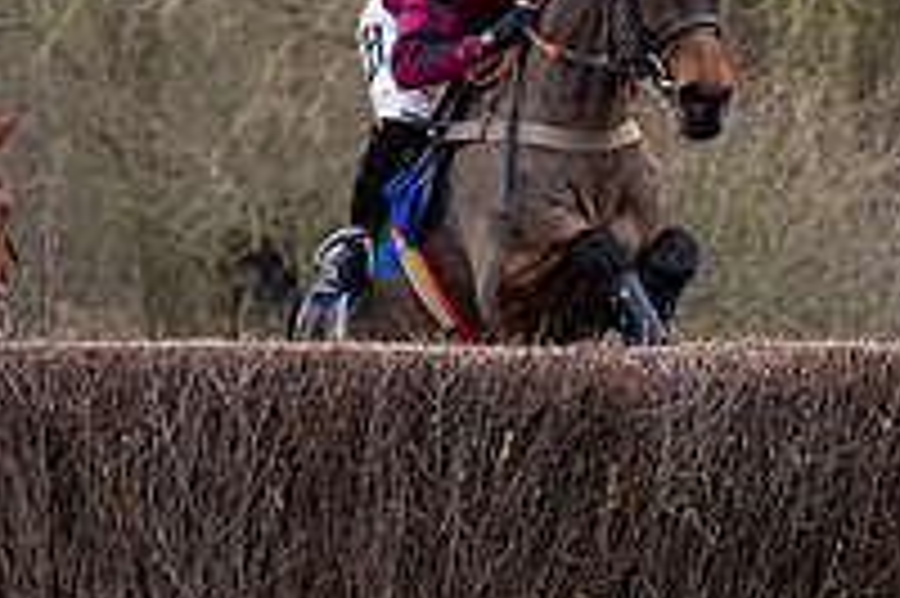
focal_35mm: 493
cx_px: -243
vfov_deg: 2.8
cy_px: 180
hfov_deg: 4.2
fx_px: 12315
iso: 800
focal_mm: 98
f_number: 4
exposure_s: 1/1250
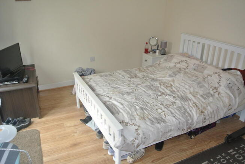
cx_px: 122
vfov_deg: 45.1
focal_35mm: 29
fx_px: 198
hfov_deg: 63.6
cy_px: 82
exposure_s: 1/60
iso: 280
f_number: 3.5
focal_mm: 11
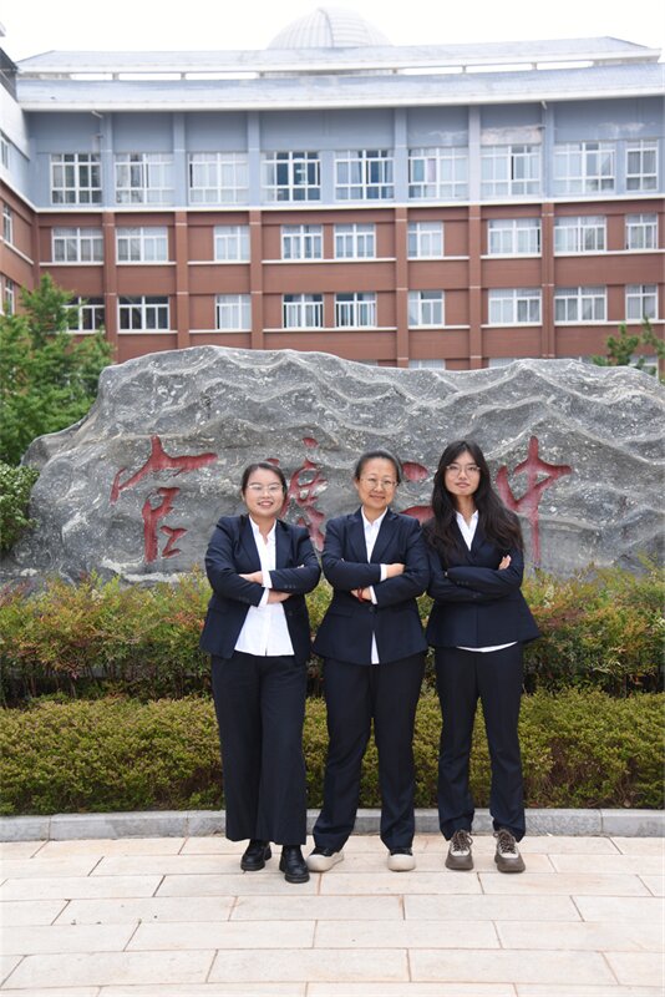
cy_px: 498
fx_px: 1329
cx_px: 332
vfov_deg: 41.1
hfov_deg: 28.1
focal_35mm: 48
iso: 72
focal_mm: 48
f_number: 4
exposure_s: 1/160
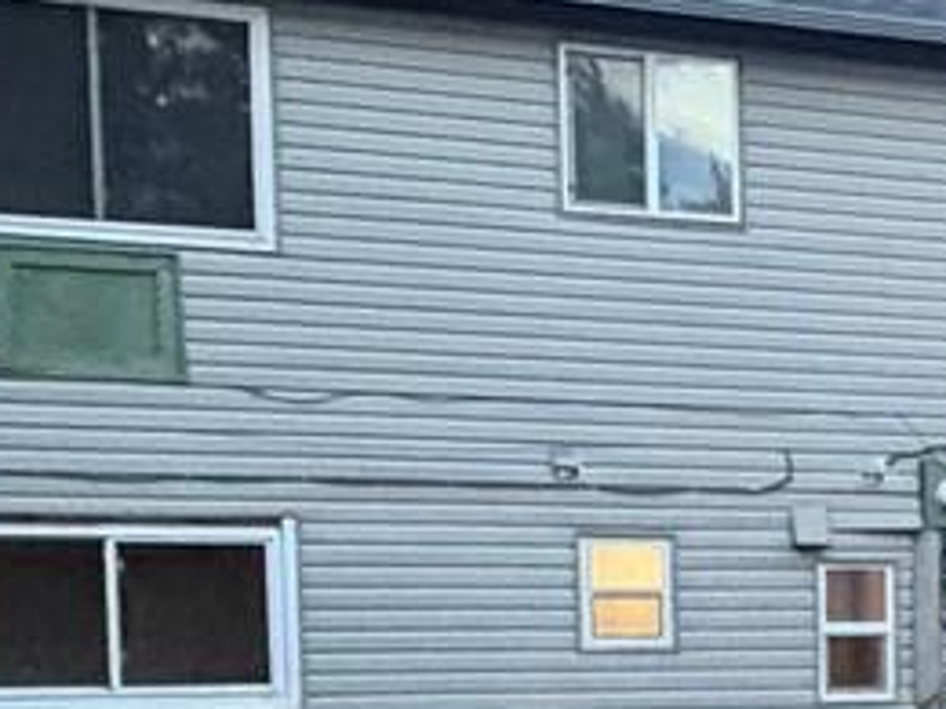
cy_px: 724
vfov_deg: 16.8
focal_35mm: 86
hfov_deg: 18.5
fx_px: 2350
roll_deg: +0.9
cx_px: 1641
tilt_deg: -3.7
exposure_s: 1/60
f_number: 2.2
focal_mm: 2.22
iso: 640
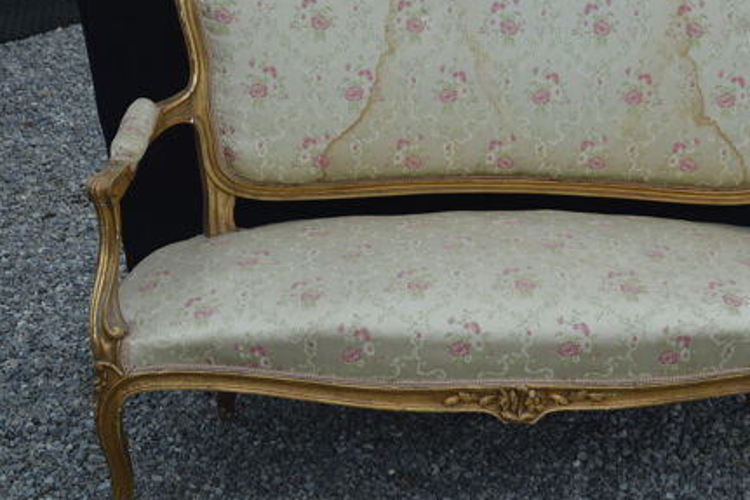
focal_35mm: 71
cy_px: 196
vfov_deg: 19.1
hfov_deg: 28.3
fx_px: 1479
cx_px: 492
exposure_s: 1/200
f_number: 6.3
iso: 100
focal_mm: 34
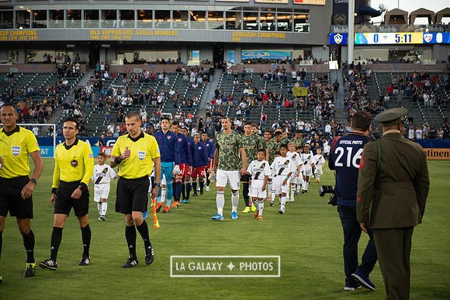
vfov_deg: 19.5
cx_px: 225
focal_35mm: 70
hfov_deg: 28.8
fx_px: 875
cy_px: 150
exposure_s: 1/640
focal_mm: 70
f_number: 2.8
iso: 1100
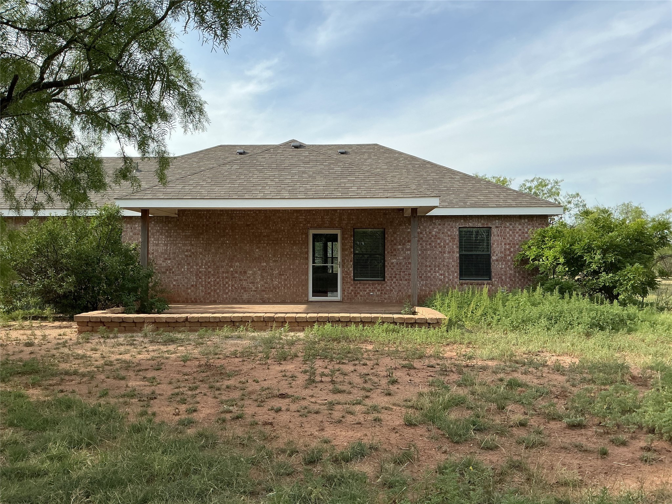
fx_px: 563
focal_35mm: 29
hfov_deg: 61.7
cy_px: 252
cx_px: 336
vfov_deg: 48.2
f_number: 1.8
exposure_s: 1/1279
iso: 25
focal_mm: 3
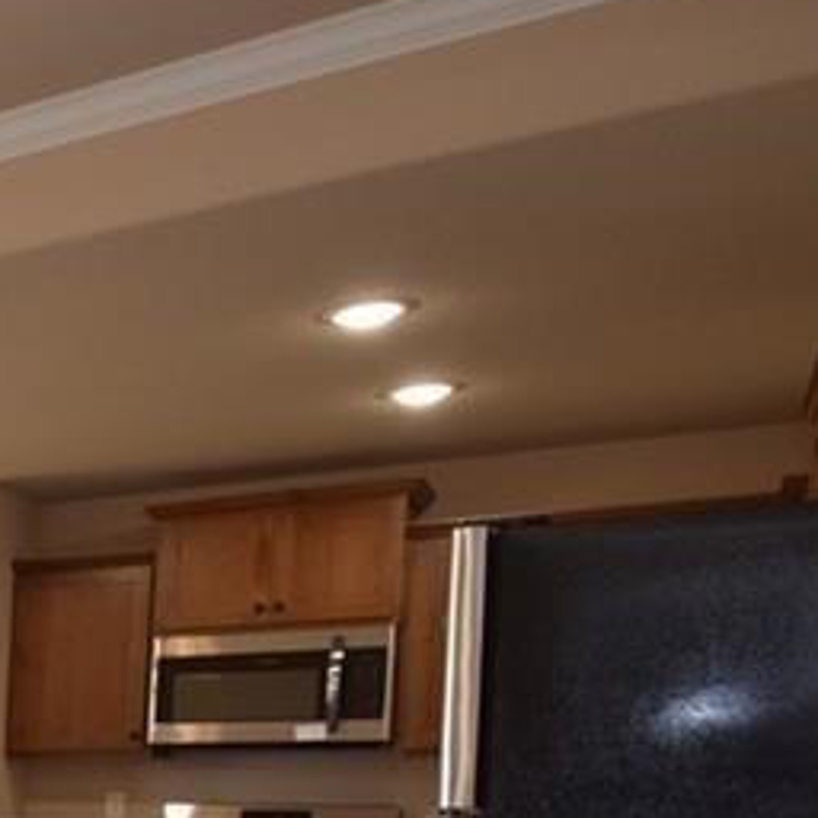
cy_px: 837
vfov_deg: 30.7
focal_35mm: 51
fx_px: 1363
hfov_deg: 21.3
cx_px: -674
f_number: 5.6
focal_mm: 10
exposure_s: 1/125
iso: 800
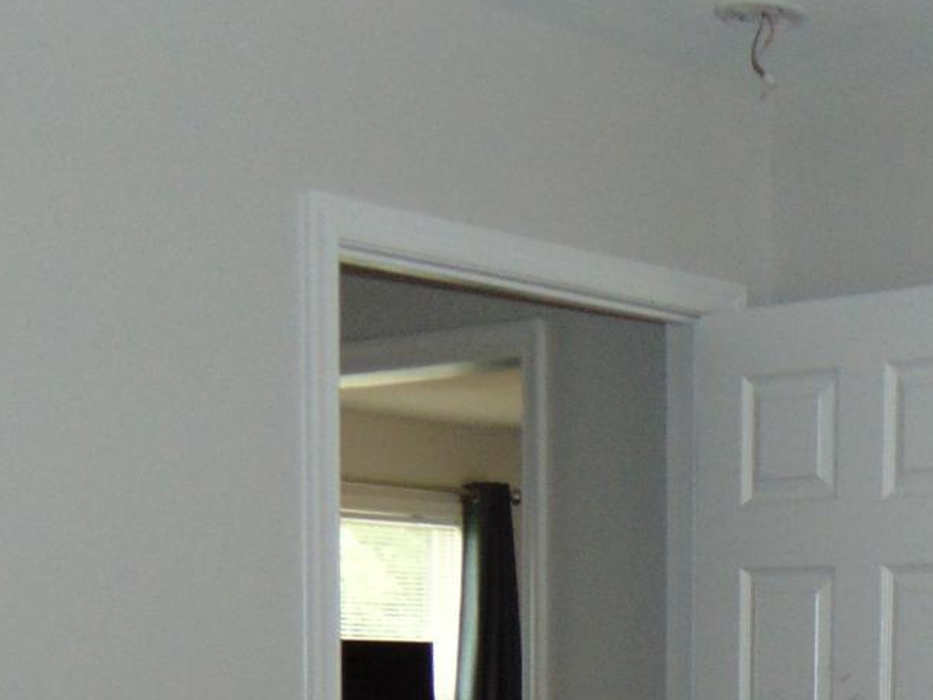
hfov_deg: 23.0
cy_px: 936
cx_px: 1021
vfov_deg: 17.2
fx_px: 2156
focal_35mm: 80
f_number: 3
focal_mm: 4.5
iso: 200
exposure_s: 1/30
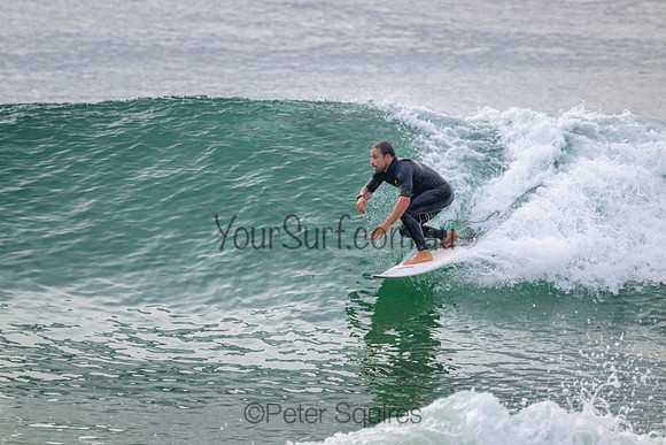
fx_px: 14803
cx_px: 333
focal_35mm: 800
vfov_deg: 1.7
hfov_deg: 2.6
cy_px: 222
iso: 1250
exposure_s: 1/2000
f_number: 11
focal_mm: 800
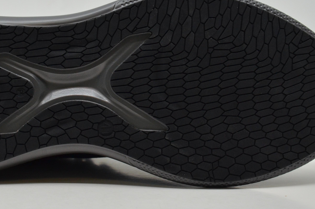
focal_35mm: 127
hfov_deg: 16.1
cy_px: 67
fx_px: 1109
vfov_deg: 10.7
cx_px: 99
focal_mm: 45
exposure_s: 1/400
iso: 800
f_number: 10
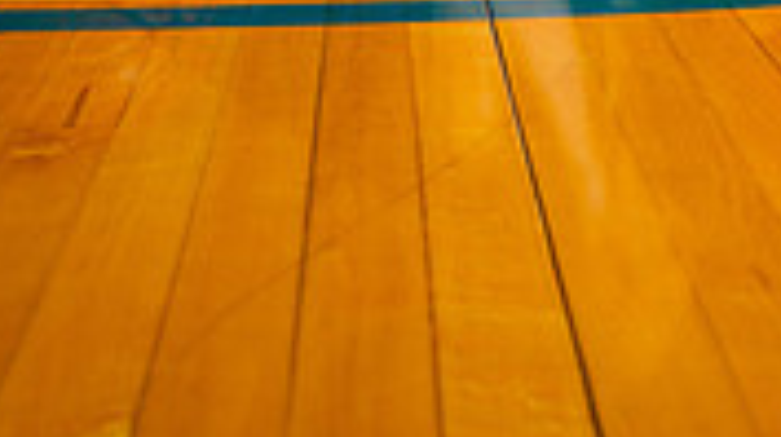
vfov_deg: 13.3
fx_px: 1489
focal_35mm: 72
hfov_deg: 29.1
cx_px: 560
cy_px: -539
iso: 160
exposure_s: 1/250
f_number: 4
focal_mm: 27
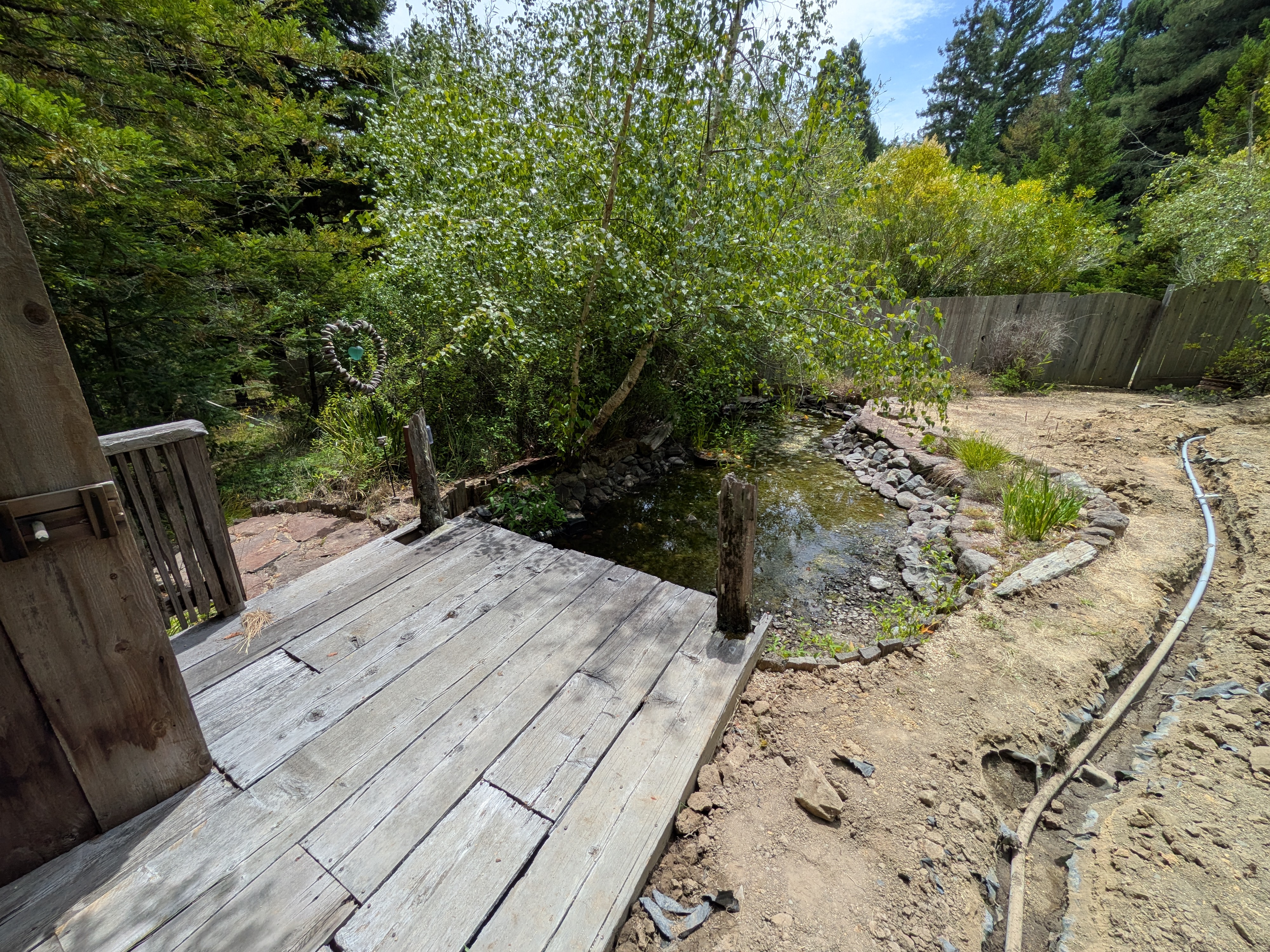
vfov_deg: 85.7
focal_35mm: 14
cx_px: 635
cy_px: 476
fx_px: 514
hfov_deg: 102.1
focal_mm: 1.83
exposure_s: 1/1235
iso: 49
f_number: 2.2
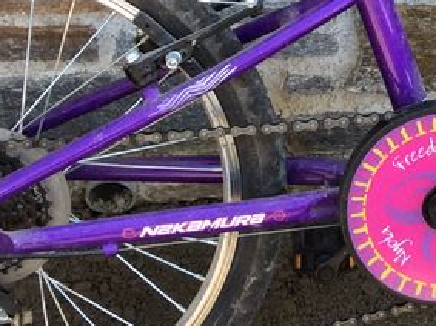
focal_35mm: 113
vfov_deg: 12.9
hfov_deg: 17.0
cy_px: -15
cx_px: 448
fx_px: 1423
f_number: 2.4
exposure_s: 1/223
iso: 32
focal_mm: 3.3
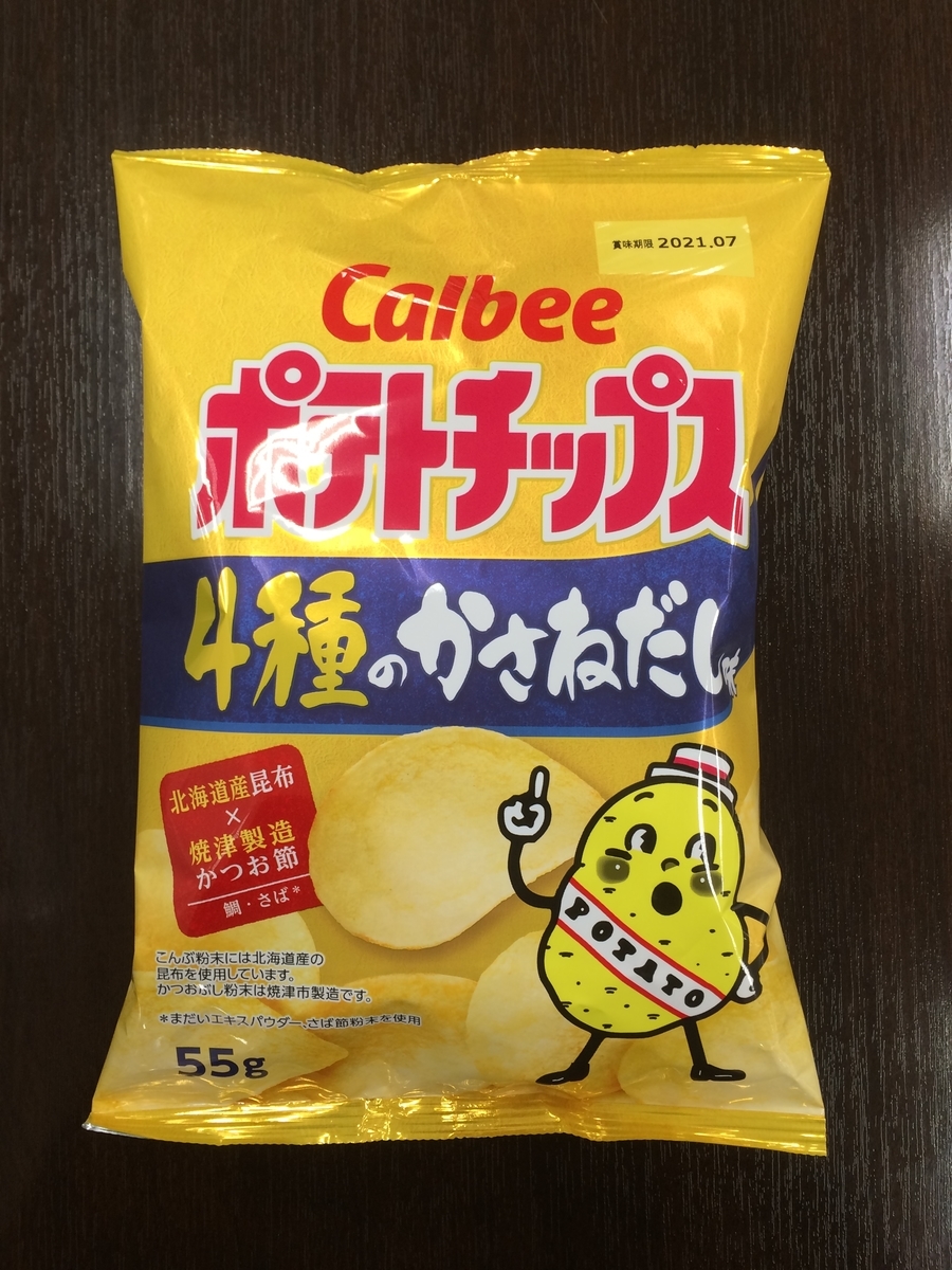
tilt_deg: -87.2
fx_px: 1063
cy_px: 635
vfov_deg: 61.7
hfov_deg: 48.2
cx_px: 476
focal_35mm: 29
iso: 50
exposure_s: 1/30
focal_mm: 4.15
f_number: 2.2
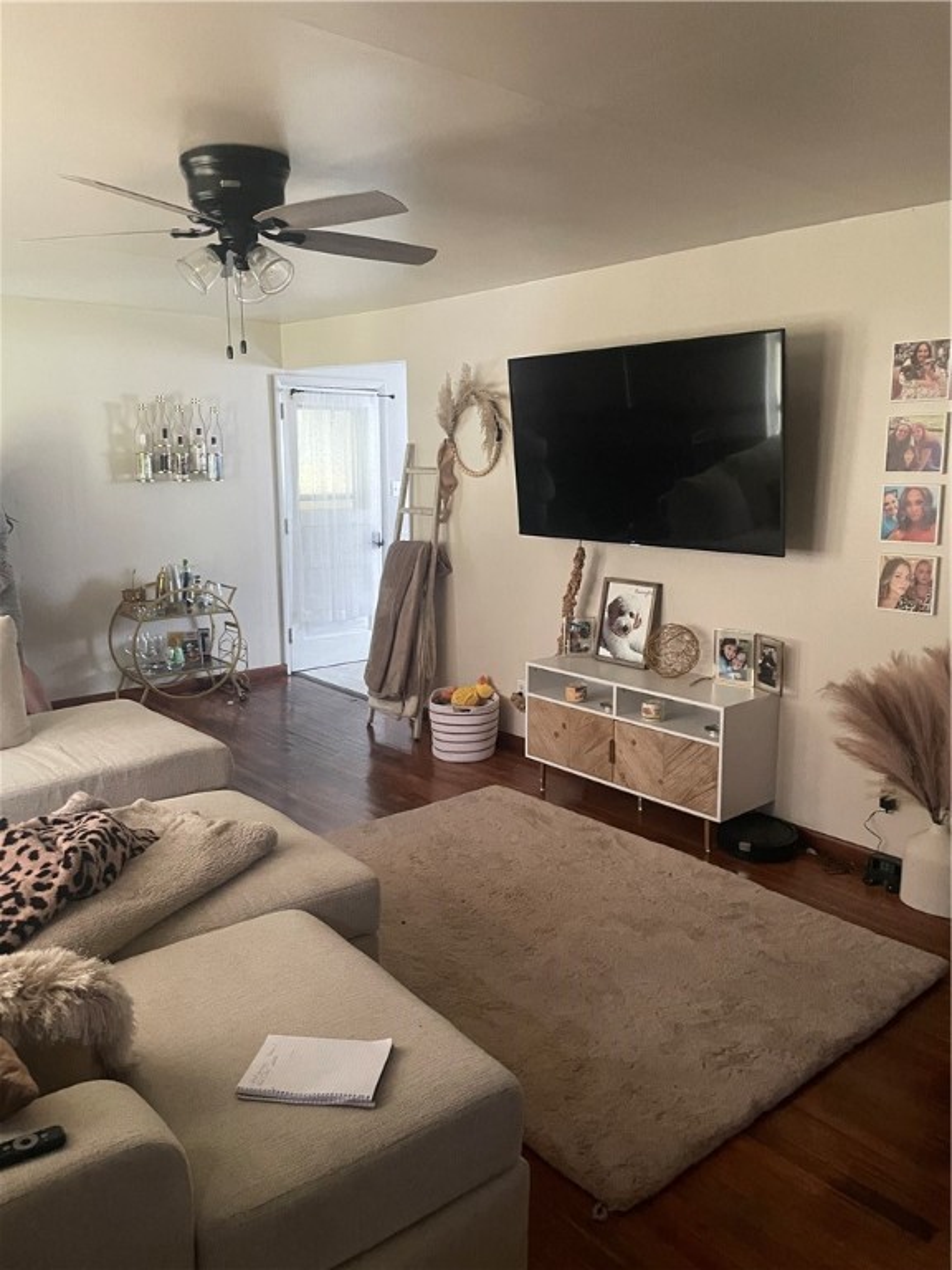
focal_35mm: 26
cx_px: 476
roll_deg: +0.1
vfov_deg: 67.3
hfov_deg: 53.1
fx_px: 953
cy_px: 635
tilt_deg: -9.7
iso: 640
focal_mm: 4.2
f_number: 1.6
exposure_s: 1/35
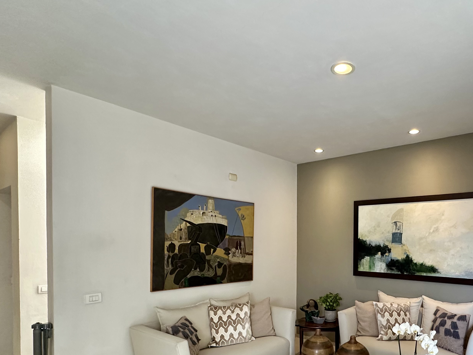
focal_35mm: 23
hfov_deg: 71.5
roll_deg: -0.4
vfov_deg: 57.0
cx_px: 319
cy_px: 248
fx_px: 314
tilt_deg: -0.6
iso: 320
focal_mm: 2.22
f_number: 2.2
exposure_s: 1/120
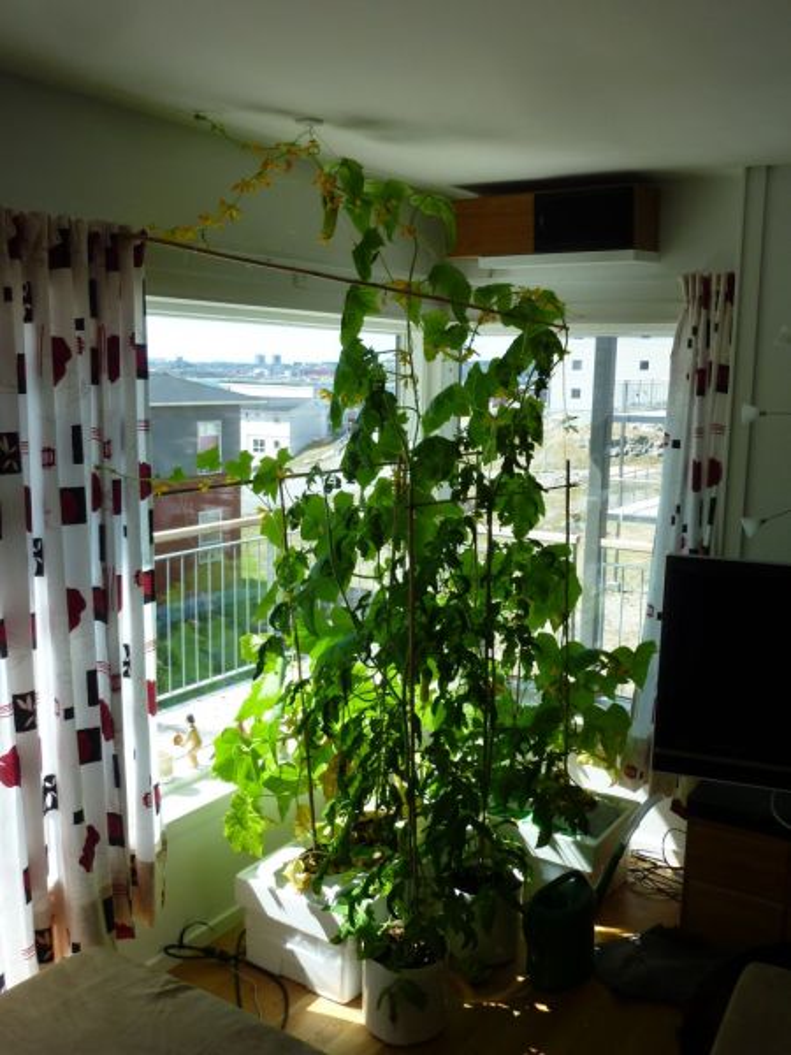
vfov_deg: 56.8
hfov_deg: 44.2
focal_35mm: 32
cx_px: 396
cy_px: 528
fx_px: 975
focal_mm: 5.3
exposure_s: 1/250
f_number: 4
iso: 80
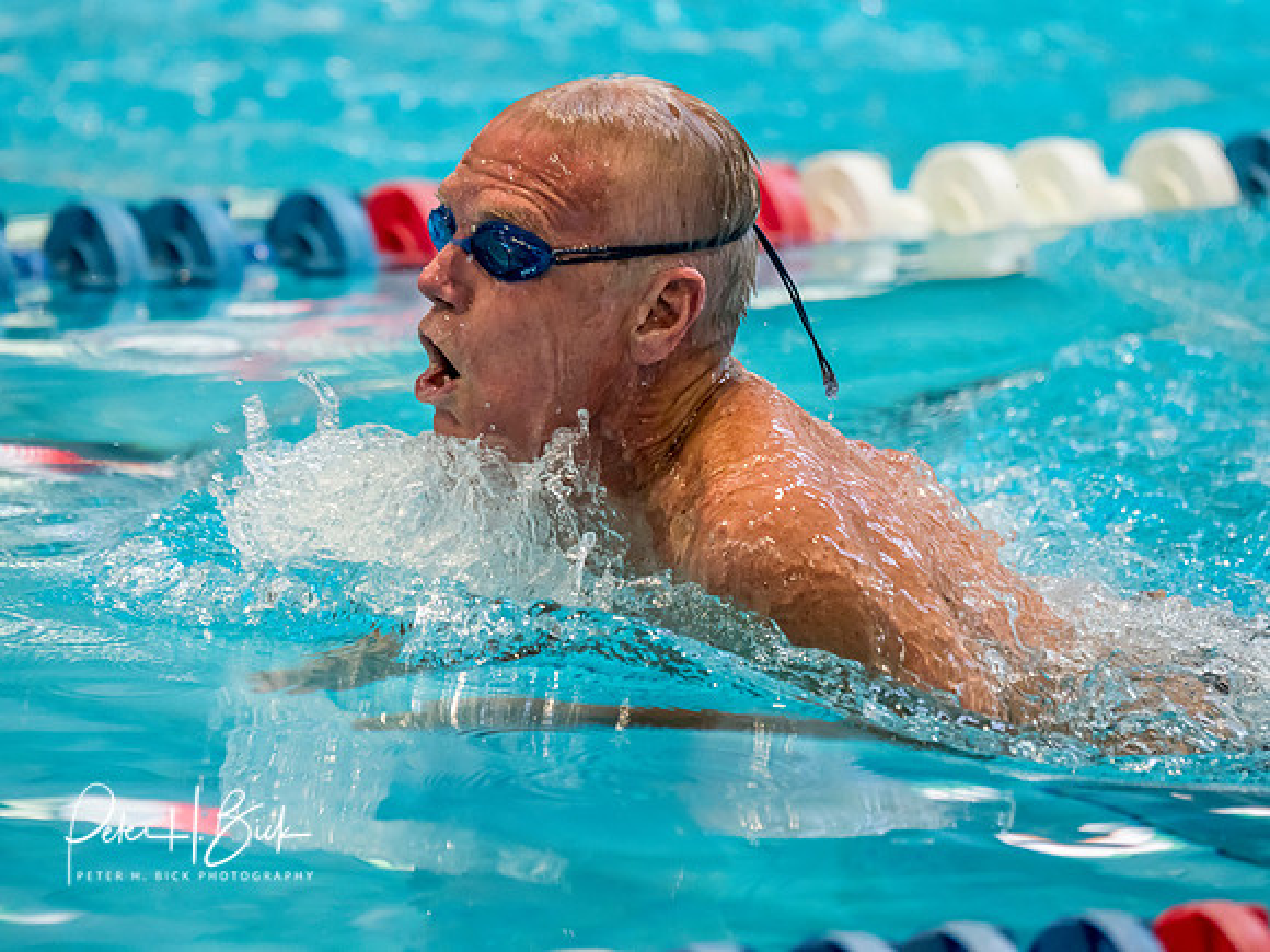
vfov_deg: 3.7
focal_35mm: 401
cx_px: 635
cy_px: 476
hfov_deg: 4.9
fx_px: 14712
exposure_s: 1/640
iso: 2000
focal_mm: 200
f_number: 2.8
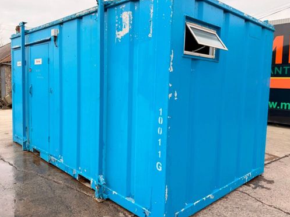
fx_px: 243
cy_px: 102
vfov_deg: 48.1
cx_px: 142
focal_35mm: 29
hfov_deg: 61.7
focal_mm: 6.76
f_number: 1.78
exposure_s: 1/602
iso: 100
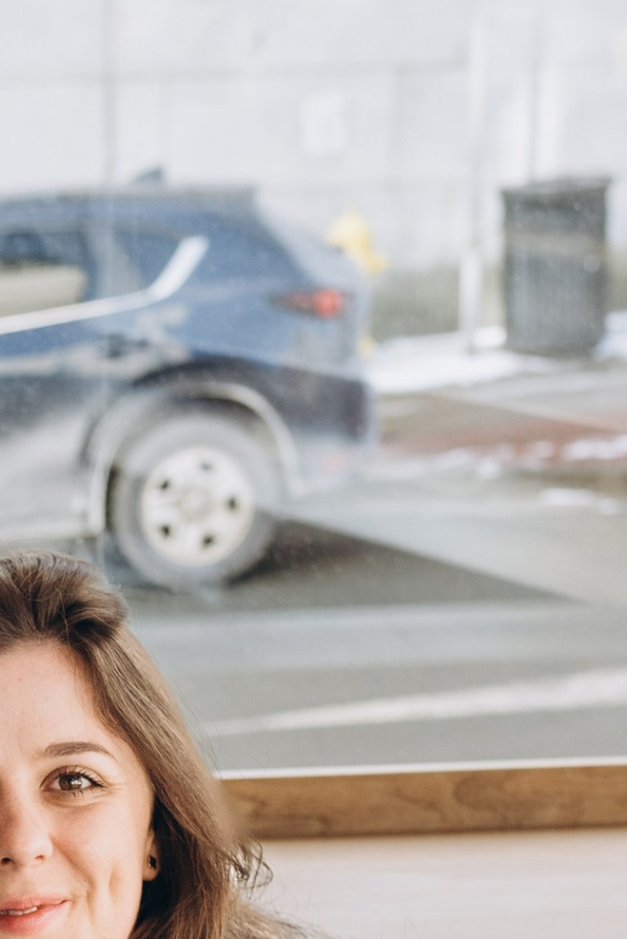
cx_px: -228
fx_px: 3551
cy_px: 1676
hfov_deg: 9.9
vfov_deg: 13.6
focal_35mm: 136
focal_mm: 35
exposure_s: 1/250
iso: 500
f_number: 4
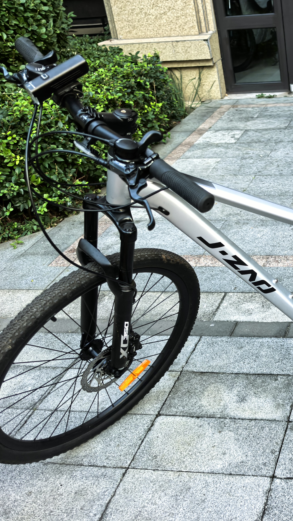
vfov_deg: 50.5
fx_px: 553
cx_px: 312
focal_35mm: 40
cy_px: 256
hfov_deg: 27.5
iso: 1000
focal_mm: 6.98
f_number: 1.4
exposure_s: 1/586
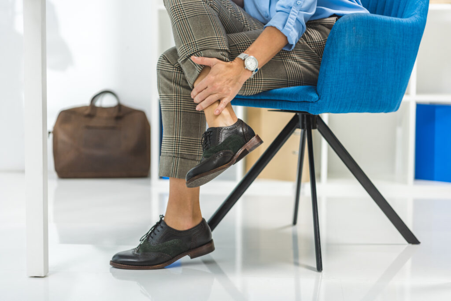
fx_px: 877
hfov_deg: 28.8
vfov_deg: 19.5
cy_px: 150
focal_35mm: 70
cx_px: 226
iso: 200
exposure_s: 1/200
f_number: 3.2
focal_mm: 70
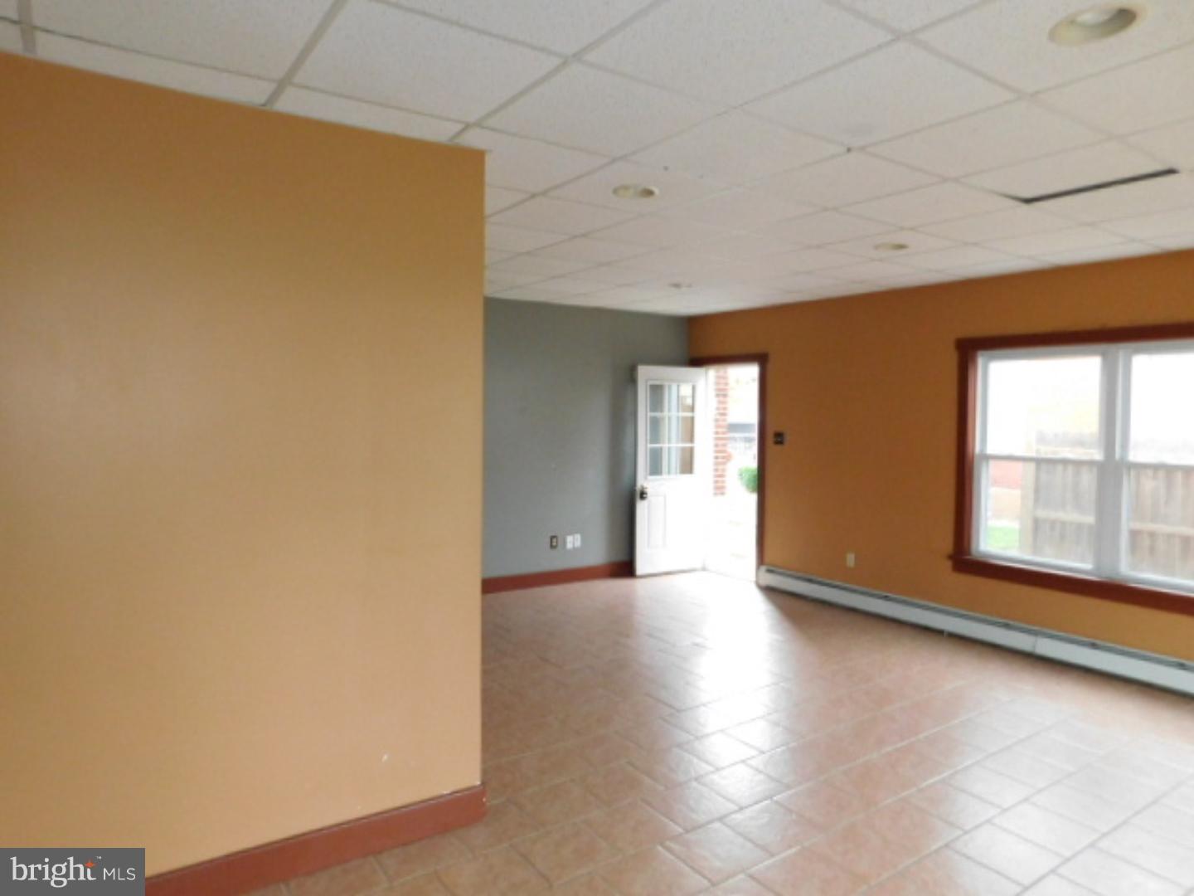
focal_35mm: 23
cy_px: 448
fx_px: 793
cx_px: 597
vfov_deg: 58.9
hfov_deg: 73.9
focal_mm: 4
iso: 400
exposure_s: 1/30
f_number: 3
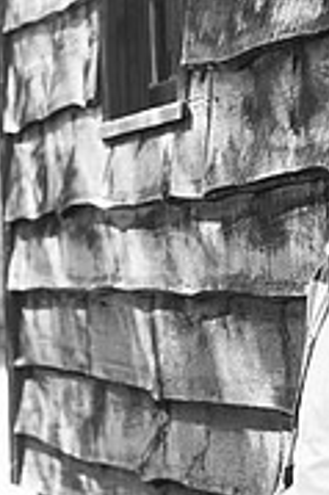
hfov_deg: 7.8
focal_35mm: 176
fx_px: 2417
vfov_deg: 11.5
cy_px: 528
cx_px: 318
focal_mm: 70
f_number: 4
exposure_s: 1/200
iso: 400
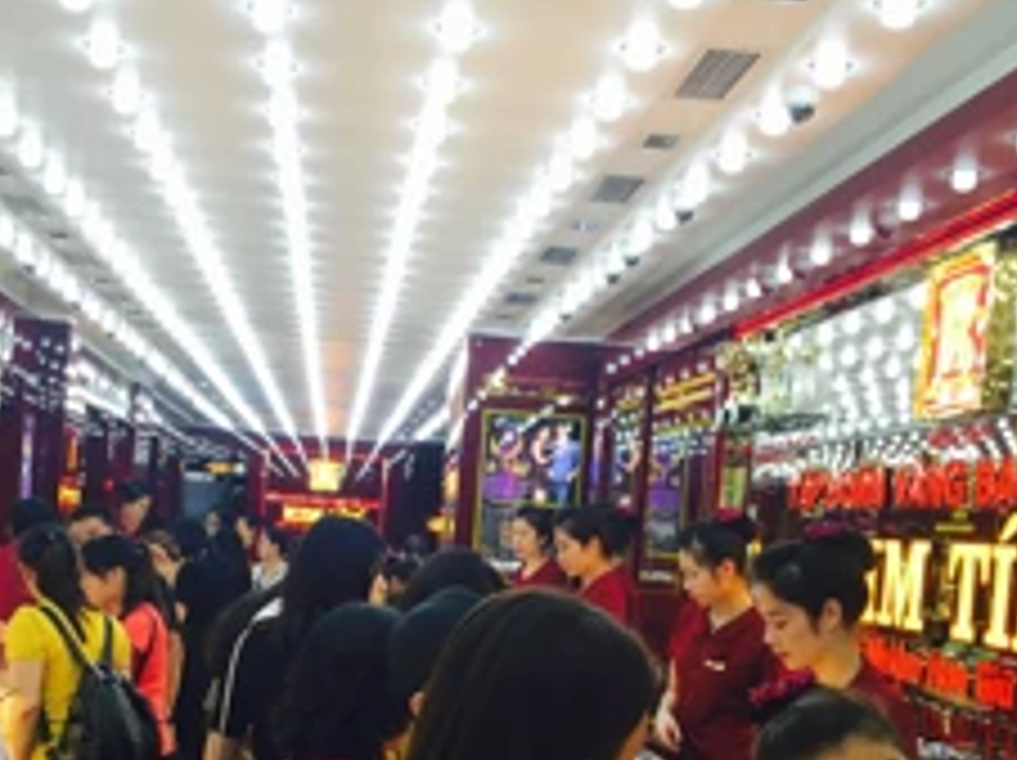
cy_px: 625
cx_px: 441
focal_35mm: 50
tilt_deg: -3.6
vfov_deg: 28.3
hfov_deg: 38.2
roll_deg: -5.4
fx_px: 1467
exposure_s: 1/120
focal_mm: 4.15
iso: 40
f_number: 2.2
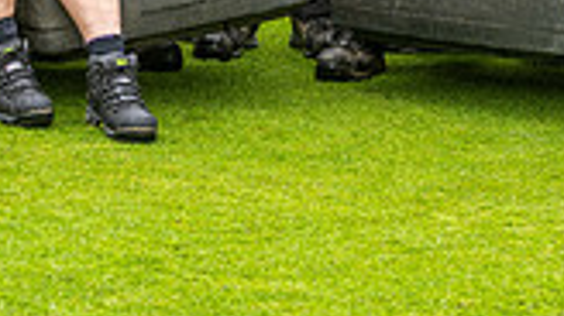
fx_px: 4319
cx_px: 258
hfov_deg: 7.5
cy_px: -335
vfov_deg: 4.1
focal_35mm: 289
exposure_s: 1/30
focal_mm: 78
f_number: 6.3
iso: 200
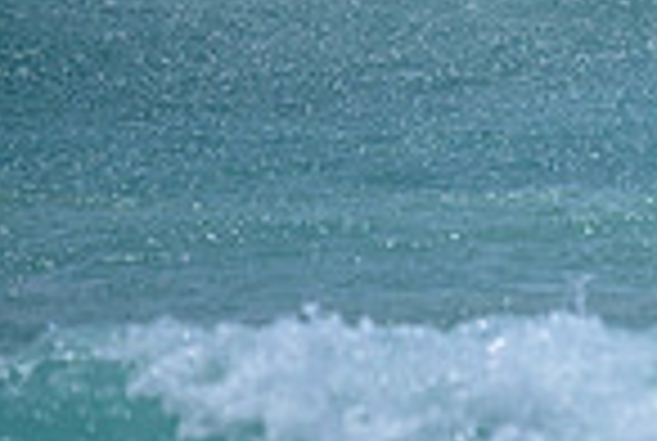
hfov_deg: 0.6
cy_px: -322
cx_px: 1242
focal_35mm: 3170
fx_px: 57970
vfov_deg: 0.4
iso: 320
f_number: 6.3
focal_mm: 800
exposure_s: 1/3200
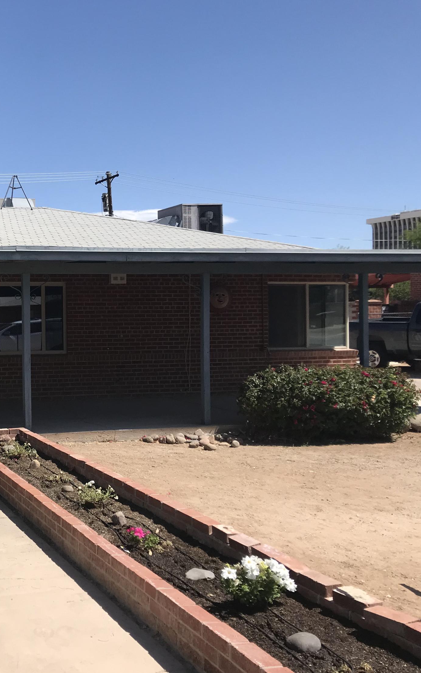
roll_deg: -1.0
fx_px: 734
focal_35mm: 40
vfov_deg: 49.3
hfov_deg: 29.5
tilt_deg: -0.2
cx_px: -15
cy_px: 335
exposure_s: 1/2740
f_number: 1.8
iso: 20
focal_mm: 3.99
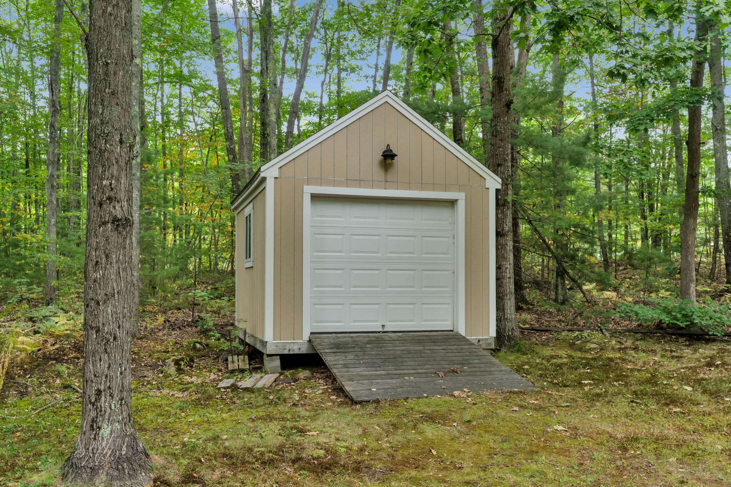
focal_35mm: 32
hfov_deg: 58.7
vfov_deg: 41.1
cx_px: 366
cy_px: 244
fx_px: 650
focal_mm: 32
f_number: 8
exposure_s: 1/90
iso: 800
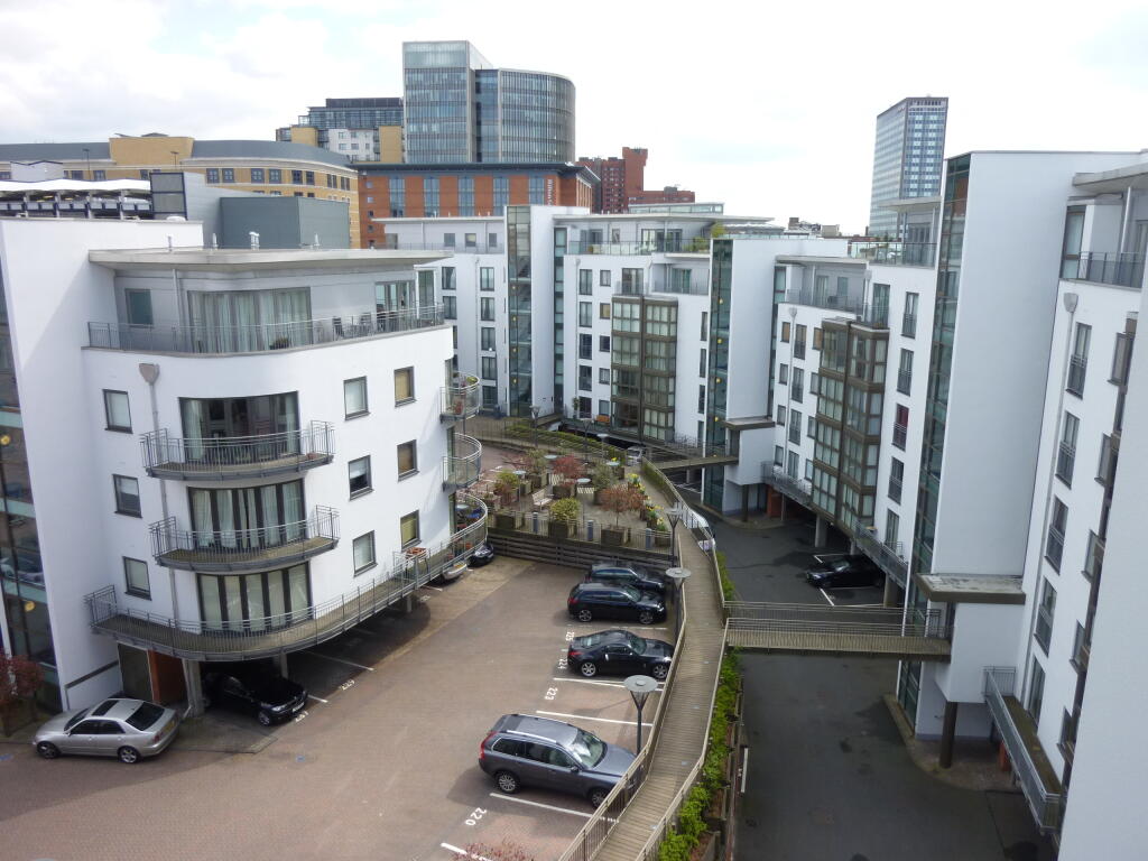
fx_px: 829
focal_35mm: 25
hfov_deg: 69.4
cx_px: 574
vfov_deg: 54.9
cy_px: 430
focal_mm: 4.5
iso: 100
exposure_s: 1/400
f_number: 3.3
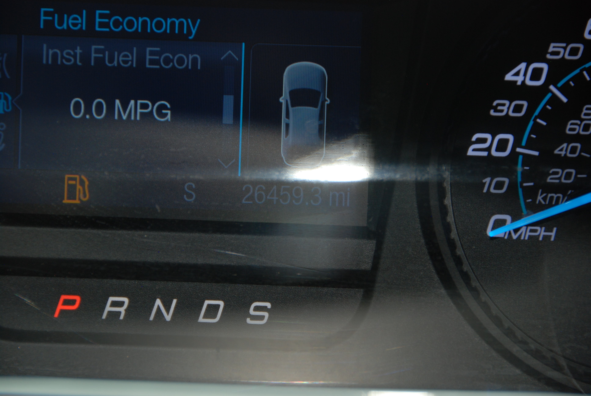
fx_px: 4931
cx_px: 296
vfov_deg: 4.6
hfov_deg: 6.9
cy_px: 198
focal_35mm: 300
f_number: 5.6
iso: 200
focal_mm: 200
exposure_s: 1/60
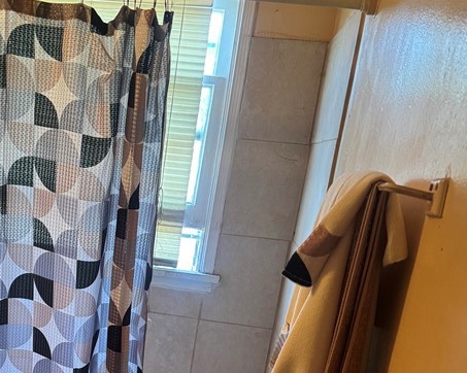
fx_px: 732
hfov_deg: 34.2
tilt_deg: -20.3
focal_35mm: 53
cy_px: 371
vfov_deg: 27.0
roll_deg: -3.5
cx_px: 90
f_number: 1.78
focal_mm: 6.76
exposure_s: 1/60
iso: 400
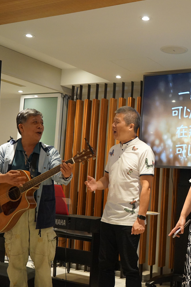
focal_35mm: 50
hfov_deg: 26.3
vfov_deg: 39.6
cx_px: 161
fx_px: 398
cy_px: 143
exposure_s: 1/160
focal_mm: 33
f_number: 4
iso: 2500
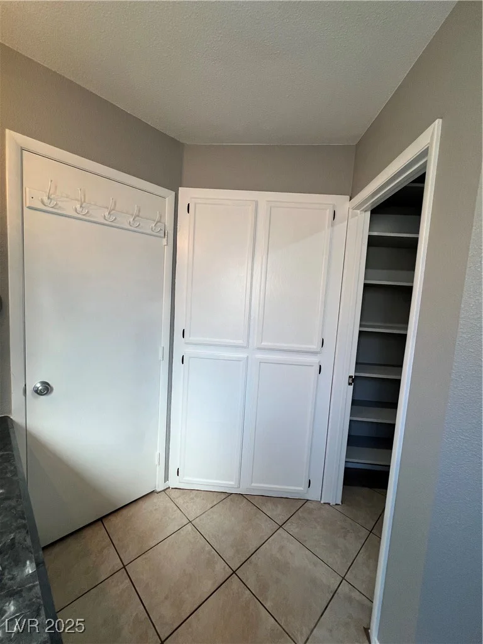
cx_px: 242
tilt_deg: -3.9
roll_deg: -1.4
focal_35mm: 13
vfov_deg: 106.2
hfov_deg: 89.9
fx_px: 242
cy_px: 322
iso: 80
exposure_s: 1/120
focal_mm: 1.57
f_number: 1.8
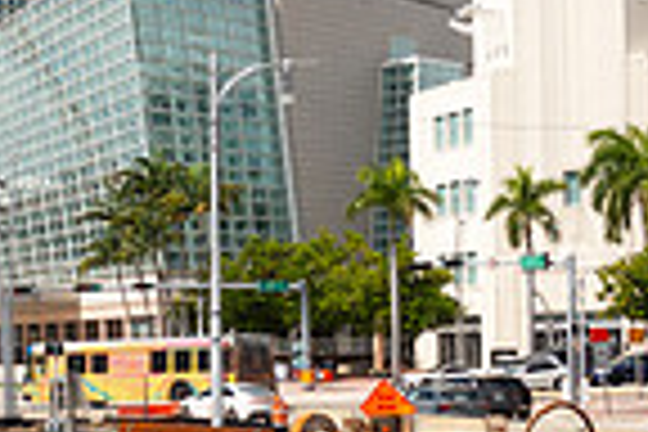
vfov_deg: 14.0
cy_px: 376
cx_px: 176
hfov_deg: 20.9
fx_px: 1746
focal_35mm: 97
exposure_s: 1/200
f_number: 4.5
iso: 125
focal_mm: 8.8
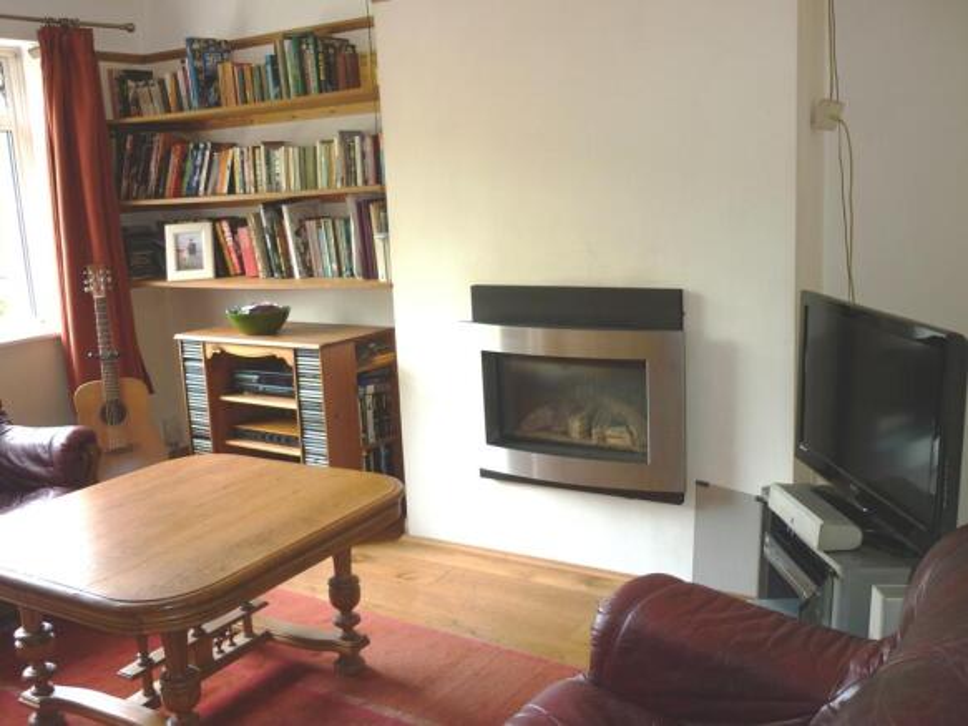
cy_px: 363
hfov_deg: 55.4
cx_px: 484
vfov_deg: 42.9
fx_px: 923
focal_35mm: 33
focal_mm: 5.5
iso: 100
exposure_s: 1/30
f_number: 2.8
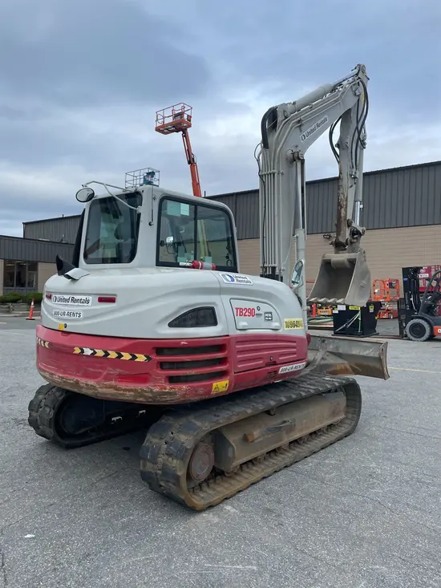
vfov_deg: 67.3
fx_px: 442
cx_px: 220
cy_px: 294
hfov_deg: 53.1
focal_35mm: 26
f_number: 1.6
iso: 50
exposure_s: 1/1261
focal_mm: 4.2
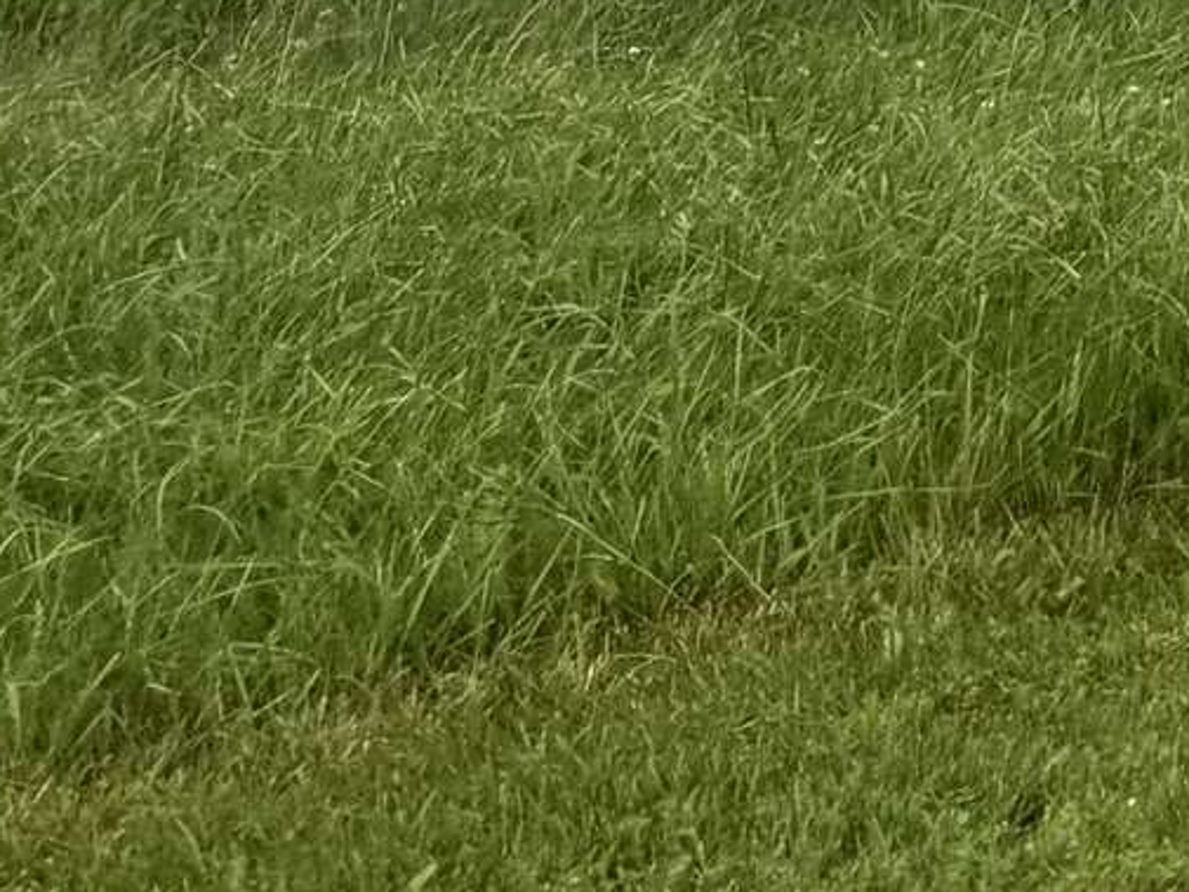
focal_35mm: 146
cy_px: -1080
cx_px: 3591
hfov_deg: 10.0
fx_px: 5016
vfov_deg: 9.3
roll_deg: -2.9
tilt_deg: +0.4
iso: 80
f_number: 1.78
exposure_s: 1/5319
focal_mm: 6.76
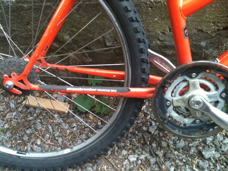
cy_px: 86
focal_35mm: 35
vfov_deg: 40.7
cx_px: 114
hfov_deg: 52.6
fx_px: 231
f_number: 2.8
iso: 80
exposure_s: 1/15
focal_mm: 3.85
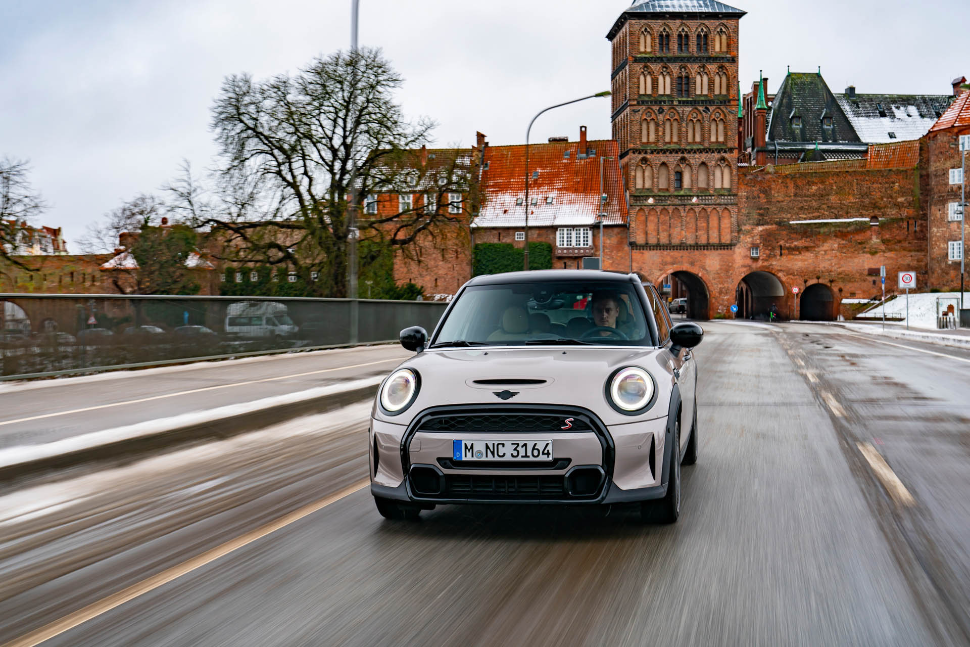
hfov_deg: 41.1
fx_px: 1293
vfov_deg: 28.1
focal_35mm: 48
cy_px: 324
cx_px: 485
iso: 100
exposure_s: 1/20
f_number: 7.1
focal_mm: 48
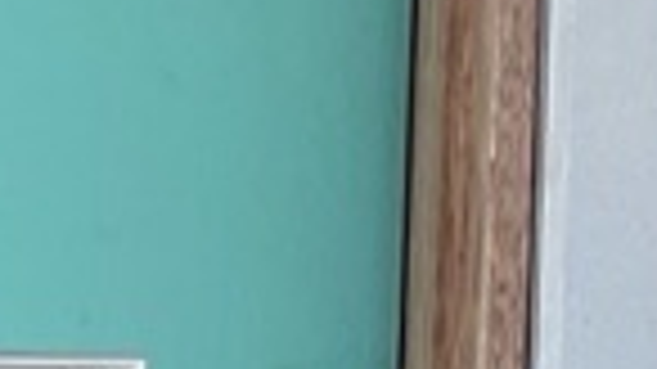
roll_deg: -0.3
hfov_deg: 7.3
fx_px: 5033
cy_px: 1055
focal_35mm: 289
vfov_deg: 4.1
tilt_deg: -4.0
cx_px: -508
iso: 16
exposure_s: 1/412
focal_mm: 3
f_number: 1.8
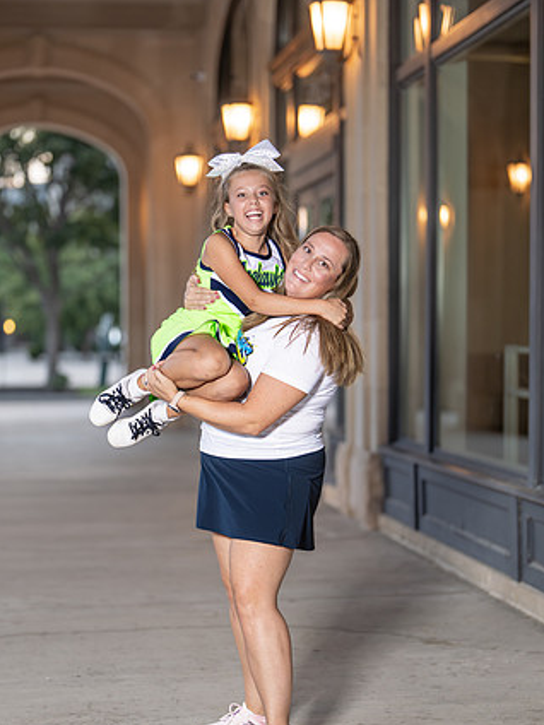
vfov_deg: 25.3
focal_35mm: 77
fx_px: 1613
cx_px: 229
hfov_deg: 19.1
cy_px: 379
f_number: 1.2
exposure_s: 1/400
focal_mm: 50
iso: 100
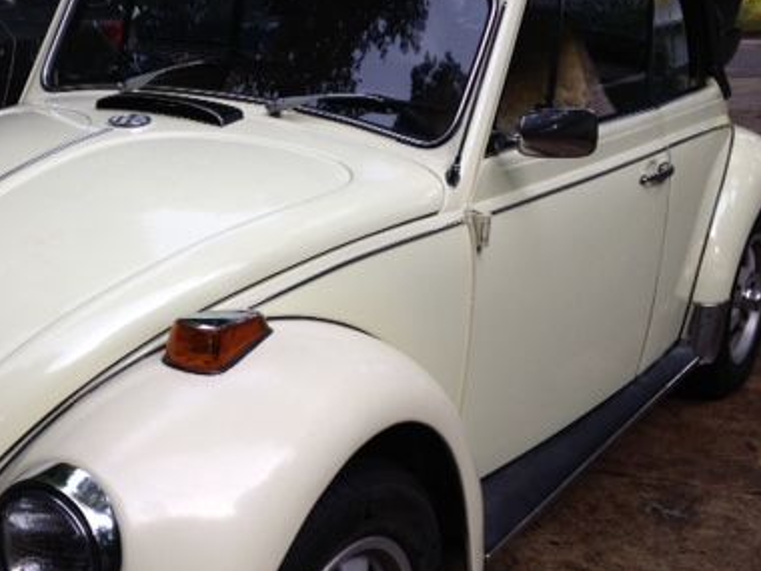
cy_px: 309
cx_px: 252
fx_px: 1297
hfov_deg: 32.4
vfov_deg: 24.8
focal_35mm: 59
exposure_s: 1/307
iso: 50
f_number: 2.4
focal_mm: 4.28
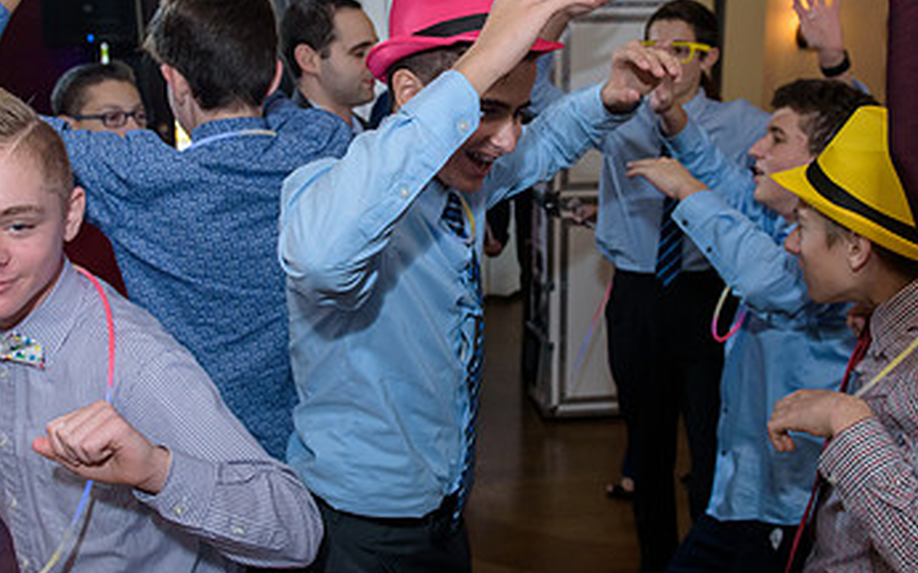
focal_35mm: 41
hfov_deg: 48.2
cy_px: 240
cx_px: 448
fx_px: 1025
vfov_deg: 31.2
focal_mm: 24
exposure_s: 1/125
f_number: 3.2
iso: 1600
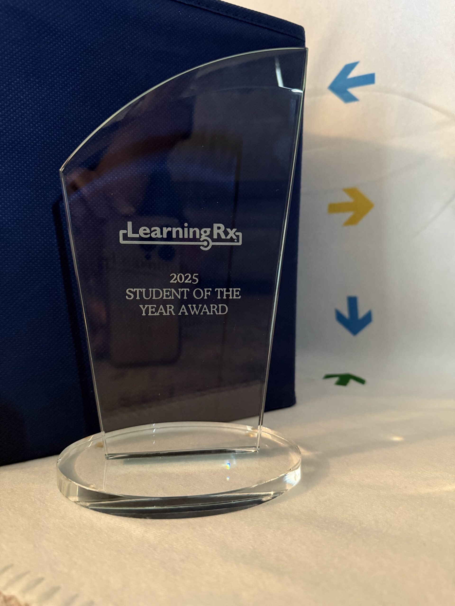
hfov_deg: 56.8
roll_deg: -1.3
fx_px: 421
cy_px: 303
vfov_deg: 71.6
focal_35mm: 24
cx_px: 228
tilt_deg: -5.9
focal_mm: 6.76
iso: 1000
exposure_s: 1/30
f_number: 1.78
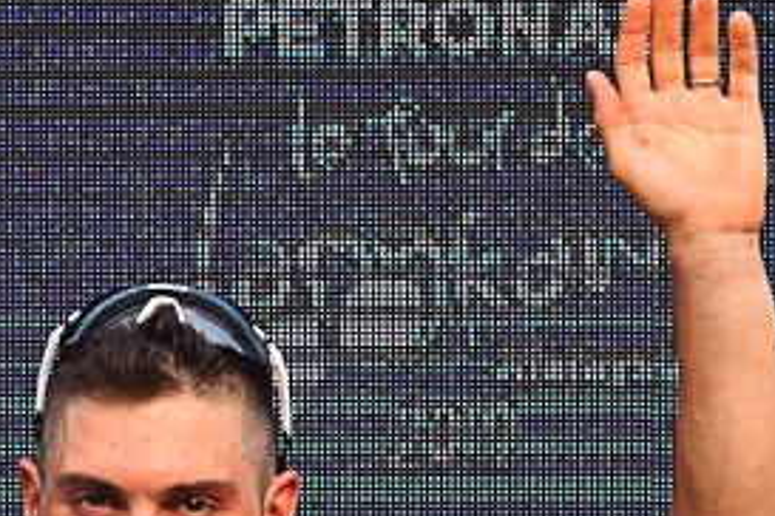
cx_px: -309
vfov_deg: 1.9
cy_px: 611
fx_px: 15649
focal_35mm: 727
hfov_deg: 2.8
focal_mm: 195
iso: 400
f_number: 5.6
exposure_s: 1/1000
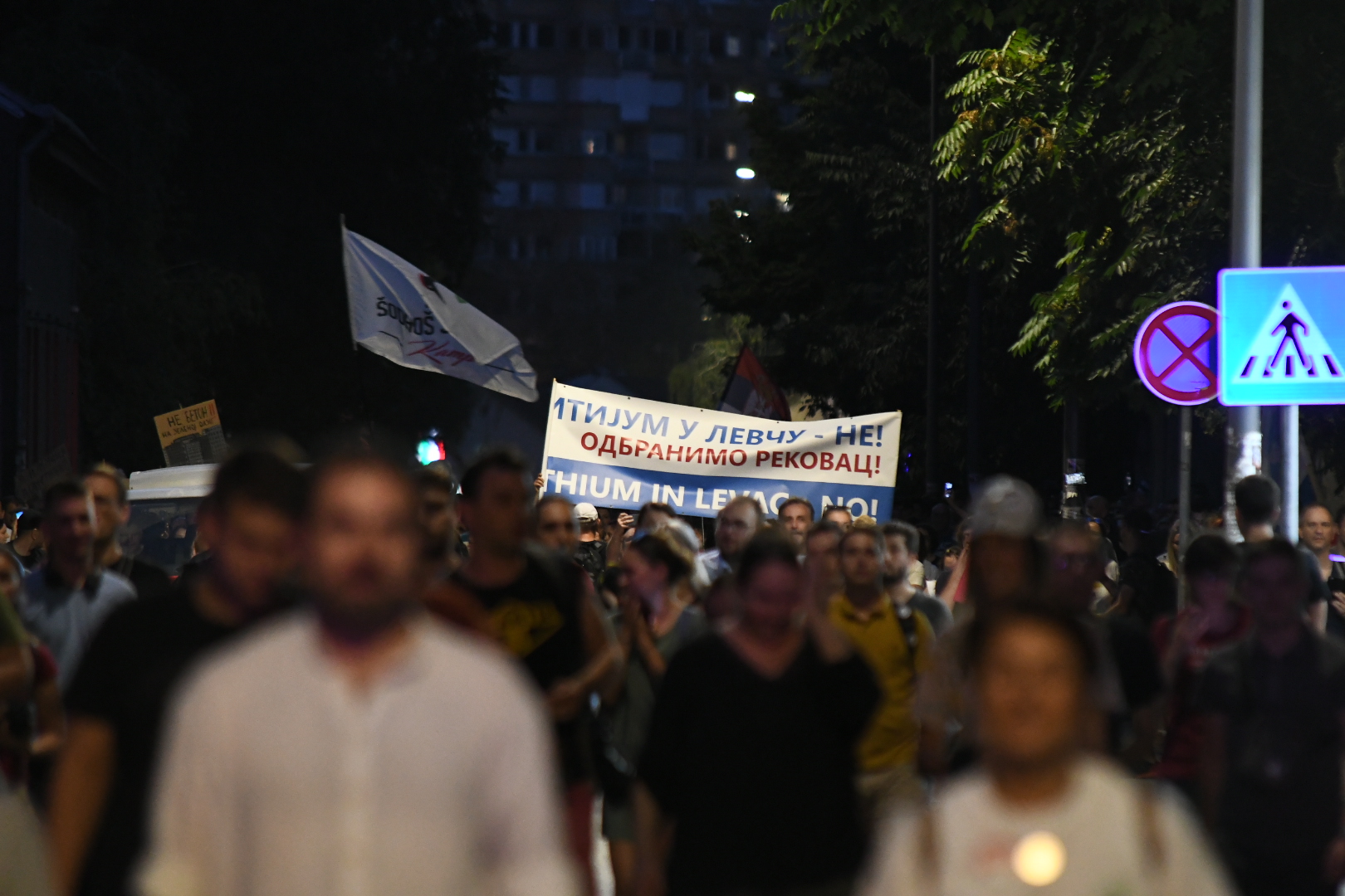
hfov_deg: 6.9
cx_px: 672
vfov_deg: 4.6
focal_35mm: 300
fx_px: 11207
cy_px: 448
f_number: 3.5
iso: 3200
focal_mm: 200
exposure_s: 1/100
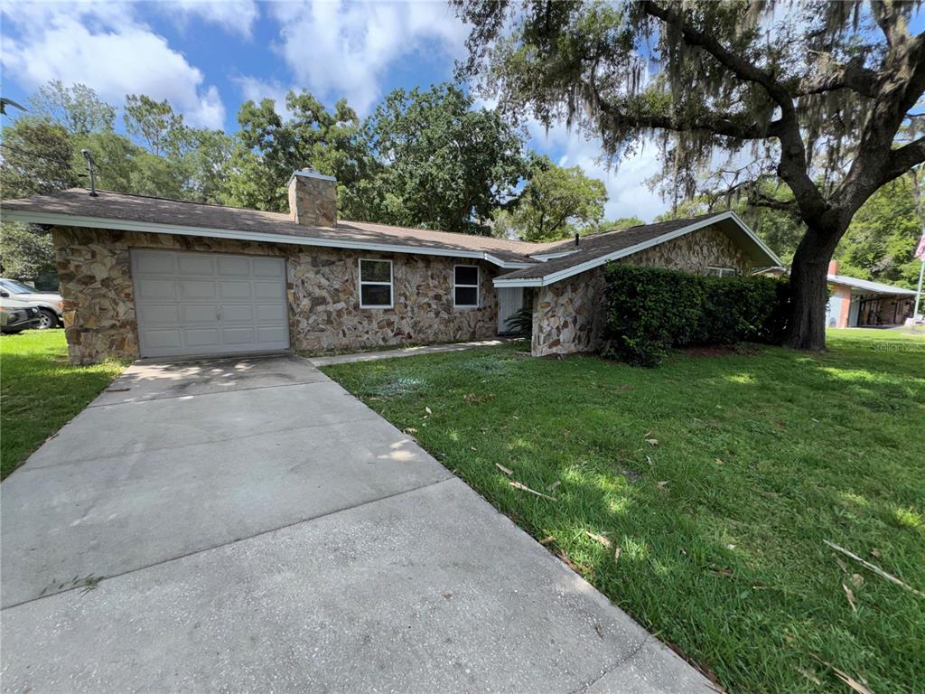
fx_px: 374
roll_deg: -0.5
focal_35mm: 14
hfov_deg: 102.1
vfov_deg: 85.7
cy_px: 347
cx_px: 462
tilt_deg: -7.2
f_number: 2.2
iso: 32
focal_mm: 2.22
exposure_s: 1/763
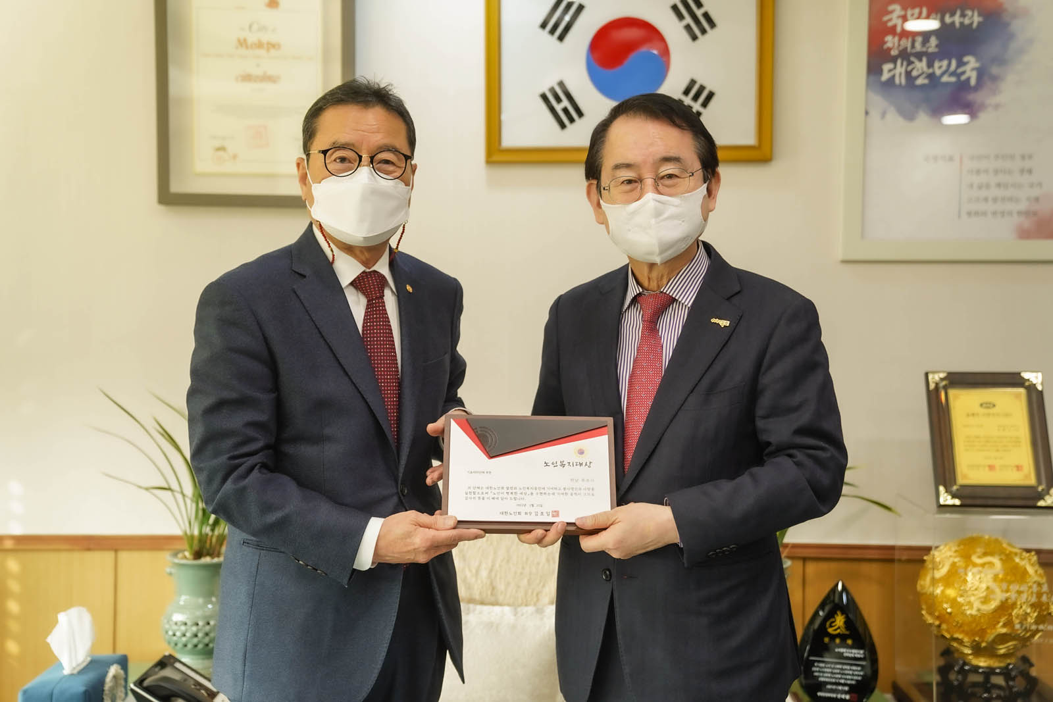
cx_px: 526
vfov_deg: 29.2
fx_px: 1346
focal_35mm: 46
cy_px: 351
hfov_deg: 42.7
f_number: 2.8
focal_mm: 46
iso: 640
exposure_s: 1/160
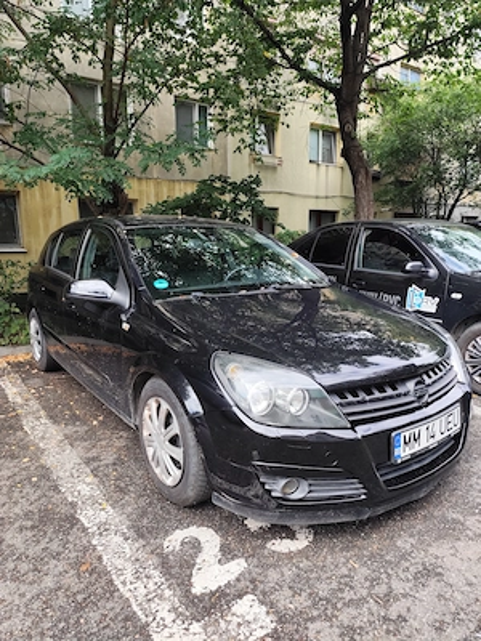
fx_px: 426
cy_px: 320
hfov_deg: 58.9
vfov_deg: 73.9
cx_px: 240
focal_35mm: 23
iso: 50
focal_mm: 6.19
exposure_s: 1/234
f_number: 1.65
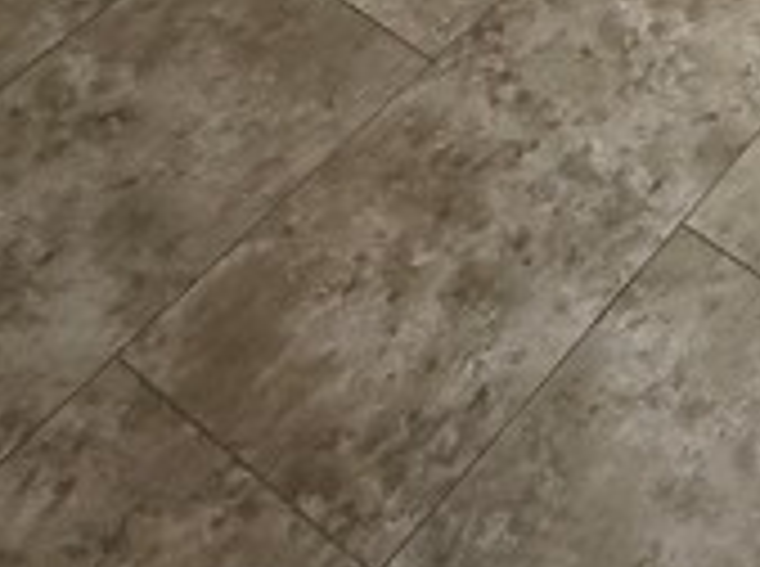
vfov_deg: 13.4
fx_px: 1862
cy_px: -742
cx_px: 1142
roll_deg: +1.4
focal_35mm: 85
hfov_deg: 19.9
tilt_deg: -26.2
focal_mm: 2.22
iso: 250
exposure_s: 1/120
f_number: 2.2
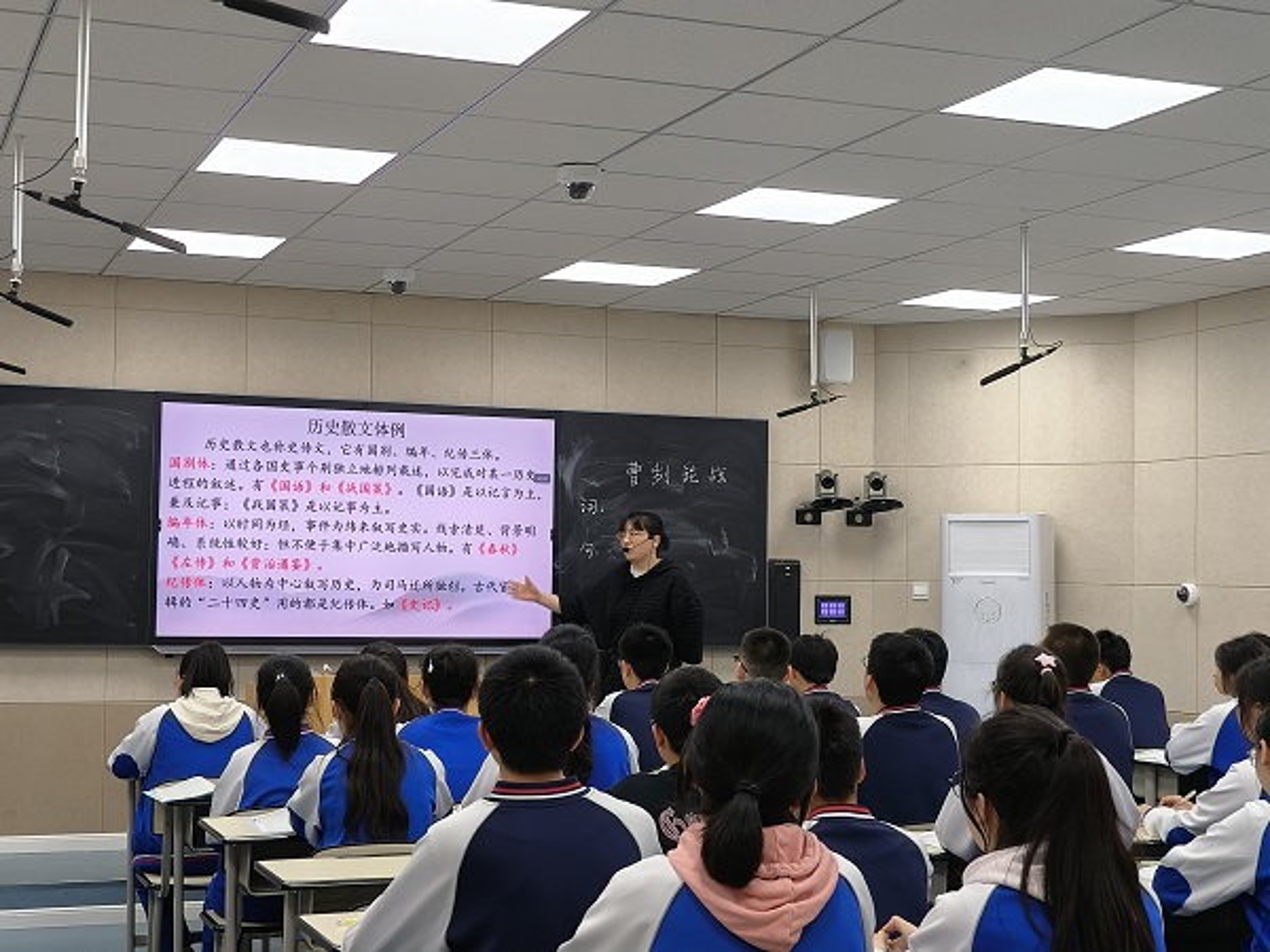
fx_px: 1908
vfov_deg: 28.0
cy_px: 476
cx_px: 635
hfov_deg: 36.8
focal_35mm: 52
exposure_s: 1/100
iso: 125
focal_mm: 7.08
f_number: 2
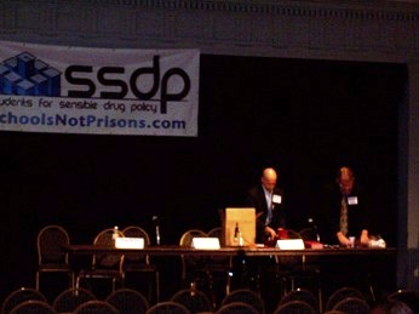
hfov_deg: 19.3
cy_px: 157
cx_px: 210
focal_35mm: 102
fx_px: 1234
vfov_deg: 14.5
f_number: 4.6
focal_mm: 16.8
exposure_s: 1/90
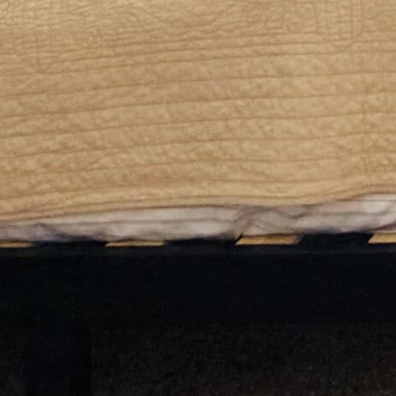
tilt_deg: -1.2
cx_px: 660
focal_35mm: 80
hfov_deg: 18.2
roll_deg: +0.2
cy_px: -279
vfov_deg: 18.0
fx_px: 1035
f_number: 2.2
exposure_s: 1/60
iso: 160
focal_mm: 2.22
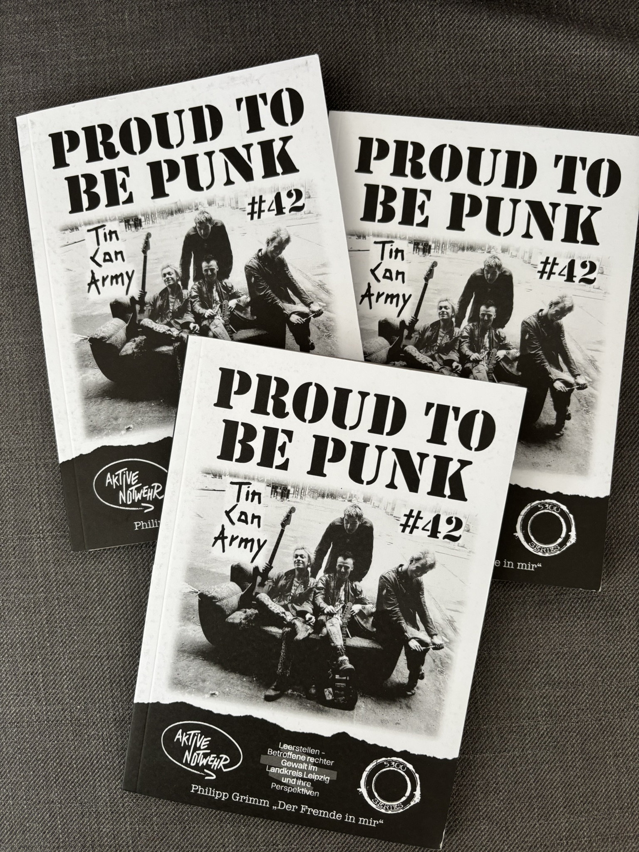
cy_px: 426
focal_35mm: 26
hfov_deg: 53.1
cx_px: 320
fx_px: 640
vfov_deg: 67.3
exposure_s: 1/84
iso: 125
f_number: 1.6
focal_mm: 5.96
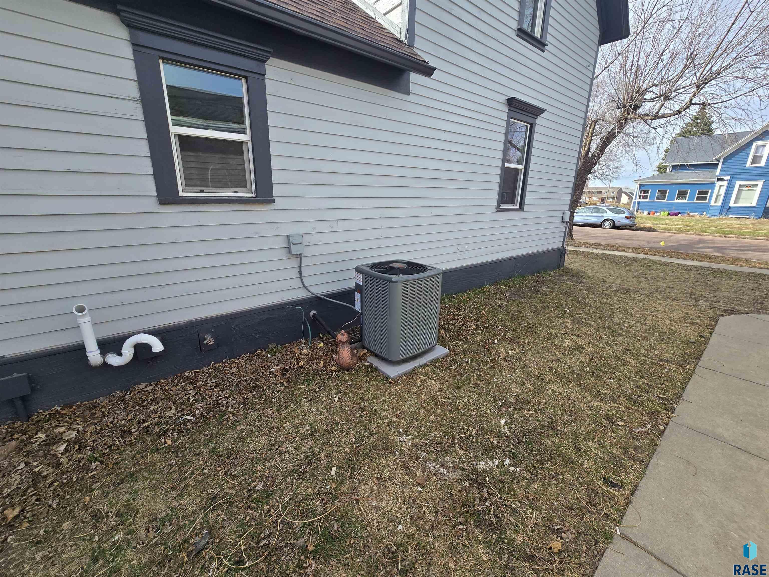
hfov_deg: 106.2
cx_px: 384
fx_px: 289
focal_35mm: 13
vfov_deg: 89.9
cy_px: 288
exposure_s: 1/832
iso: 50
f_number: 2.2
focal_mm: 2.2
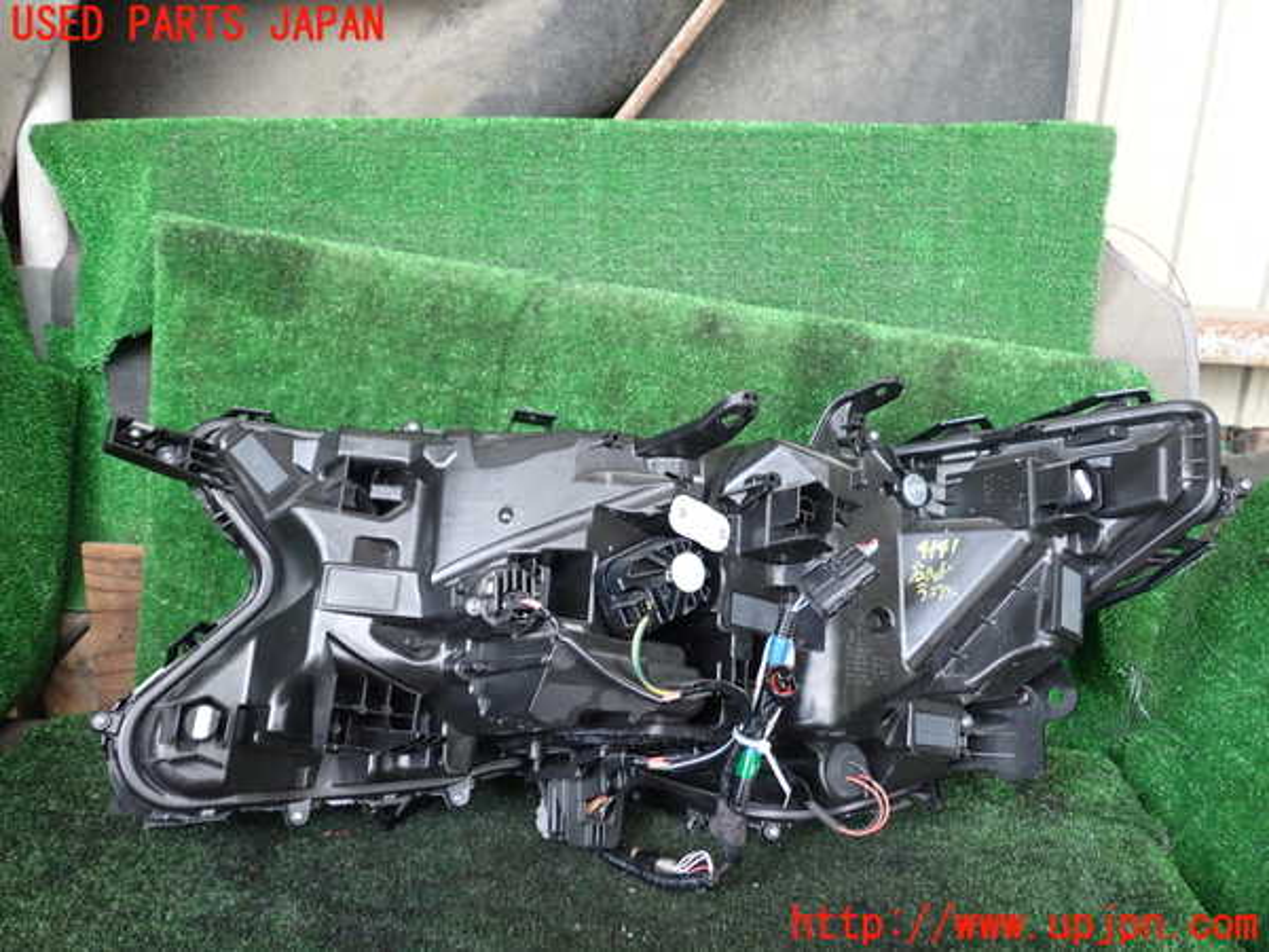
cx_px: 634
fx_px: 1100
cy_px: 476
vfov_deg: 46.8
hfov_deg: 60.0
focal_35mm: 30
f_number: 2.3
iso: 160
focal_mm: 5.4
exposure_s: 1/60
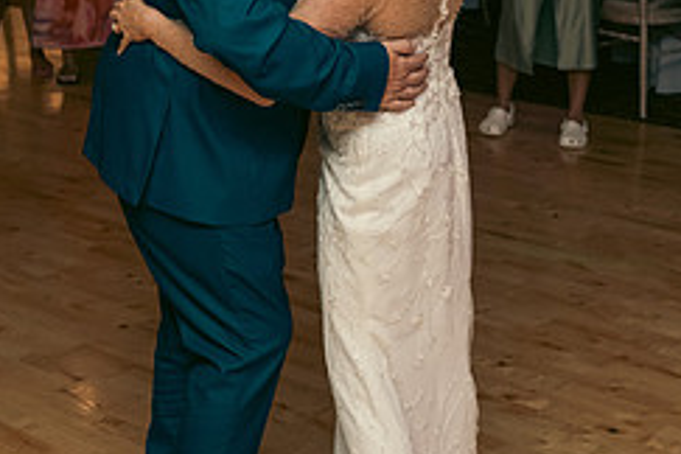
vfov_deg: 16.5
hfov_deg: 25.1
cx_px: 317
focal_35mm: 81
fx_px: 1532
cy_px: 1
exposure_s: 1/160
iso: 800
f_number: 3.5
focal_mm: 34
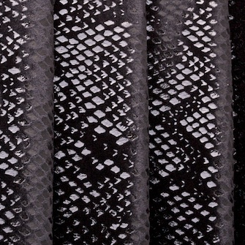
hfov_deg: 15.3
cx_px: 132
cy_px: 107
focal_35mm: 114
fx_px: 913
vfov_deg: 15.3
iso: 800
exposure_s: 1/800
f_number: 10
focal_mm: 50
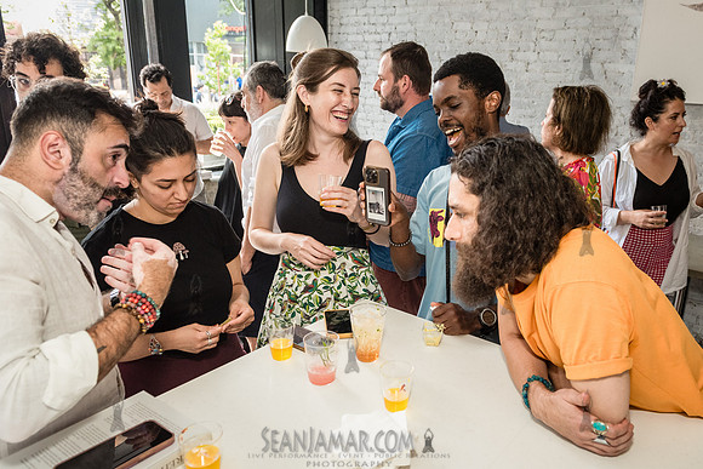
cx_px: 405
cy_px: 237
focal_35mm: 28
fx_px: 540
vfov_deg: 46.9
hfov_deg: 65.7
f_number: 4
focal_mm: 24
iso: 2000
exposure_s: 1/200
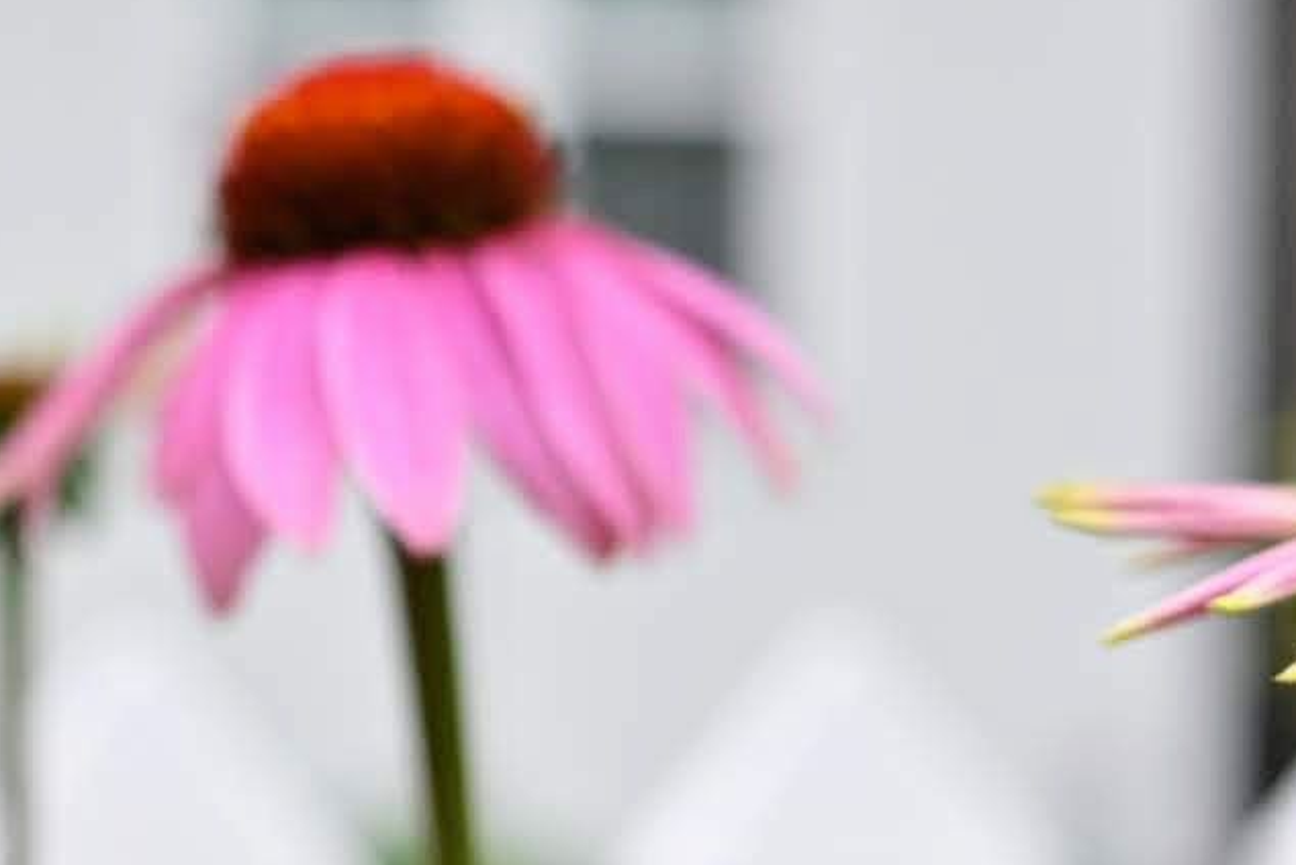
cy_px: 730
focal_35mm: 92
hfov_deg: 21.7
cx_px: 168
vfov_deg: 14.8
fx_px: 3313
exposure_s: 1/4000
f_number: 2.8
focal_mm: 24
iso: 360
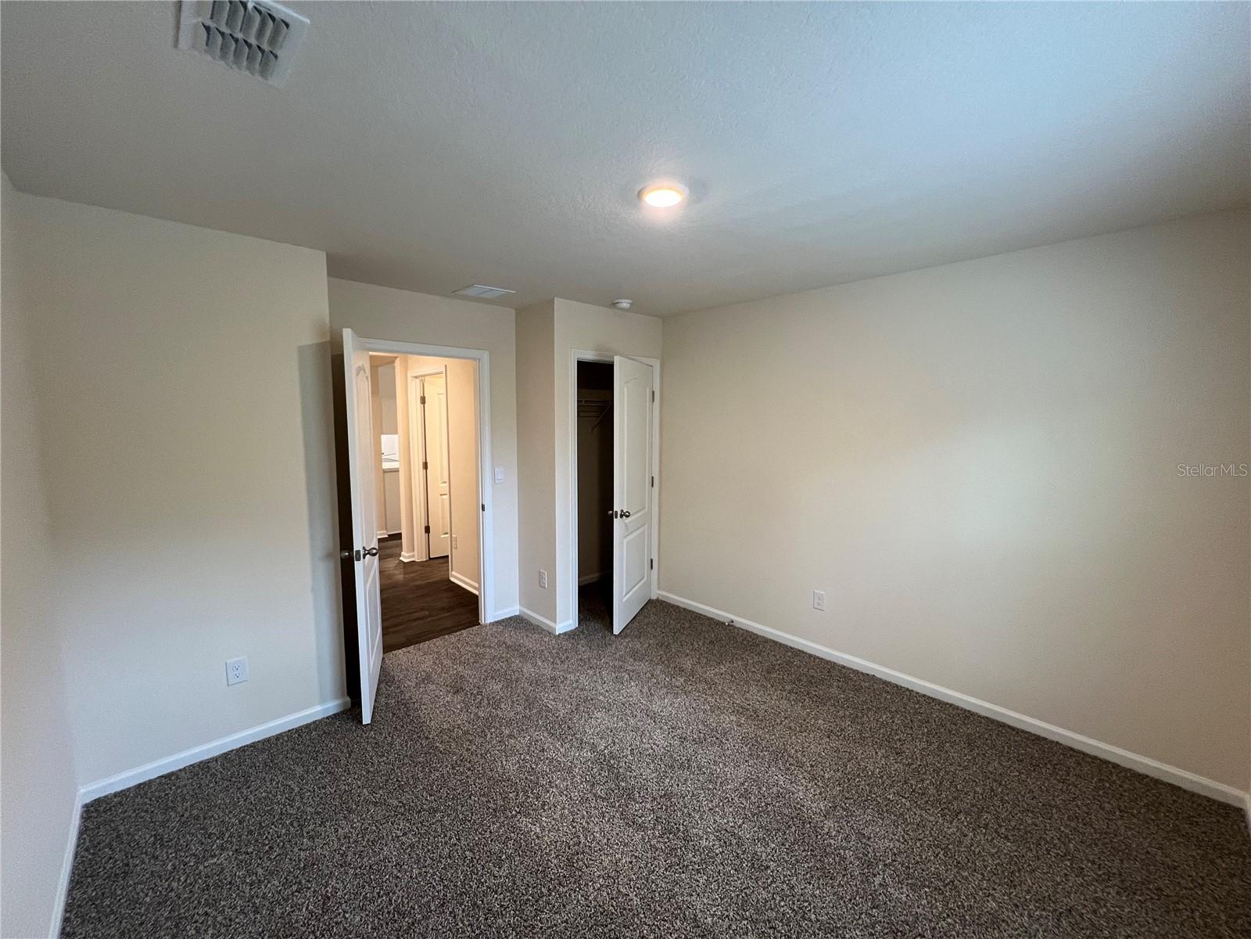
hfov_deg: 106.2
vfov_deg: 89.9
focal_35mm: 13
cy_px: 470
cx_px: 626
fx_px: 470
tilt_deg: -5.8
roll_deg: +0.0
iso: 250
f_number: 1.8
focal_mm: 1.57
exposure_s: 1/60
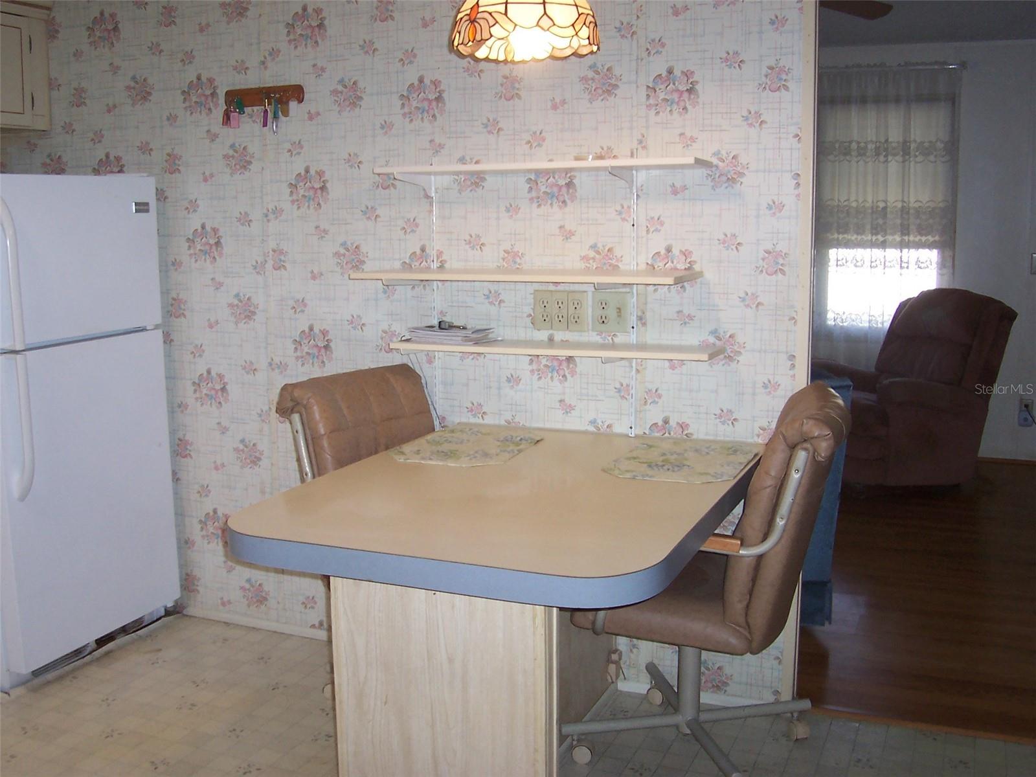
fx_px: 1107
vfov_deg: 38.7
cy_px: 388
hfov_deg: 50.1
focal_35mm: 37
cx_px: 518
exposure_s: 1/60
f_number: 2.8
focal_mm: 5.6
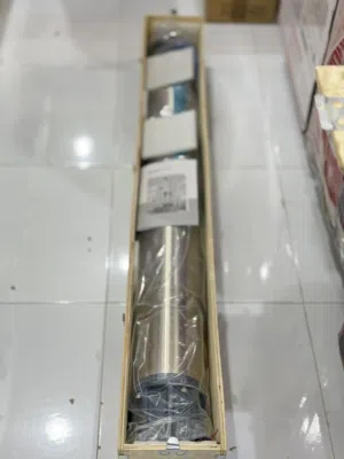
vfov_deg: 39.7
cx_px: 172
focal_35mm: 48
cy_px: 230
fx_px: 636
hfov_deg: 30.3
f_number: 1.78
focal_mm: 6.76
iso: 250
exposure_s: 1/50
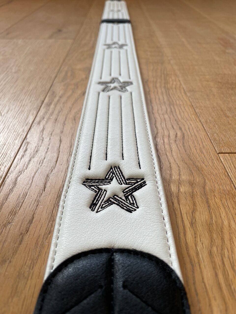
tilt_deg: -38.5
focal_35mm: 26
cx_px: 118
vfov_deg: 67.3
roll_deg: +0.0
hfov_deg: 53.1
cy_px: 157
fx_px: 236
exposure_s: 1/121
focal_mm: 4.2
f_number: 1.6
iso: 50
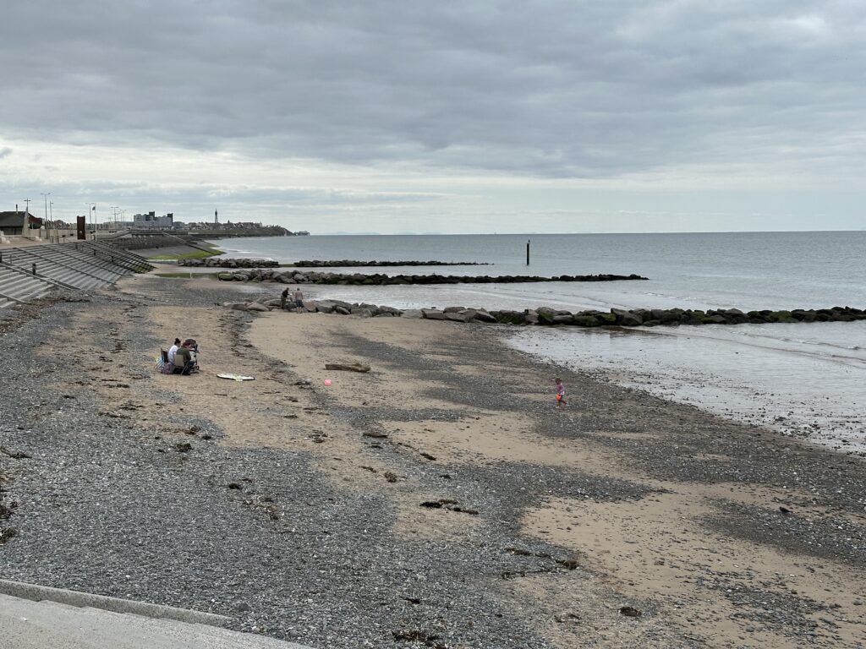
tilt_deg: -4.9
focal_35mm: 48
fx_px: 1201
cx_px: 433
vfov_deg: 30.3
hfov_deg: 39.7
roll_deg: -0.1
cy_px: 324
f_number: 1.78
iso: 64
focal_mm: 6.86
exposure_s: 1/4785
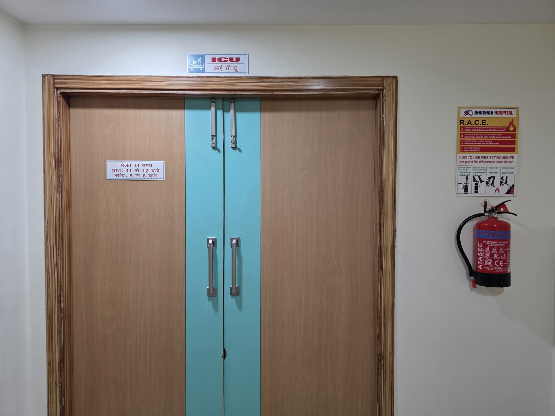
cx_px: 278
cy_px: 208
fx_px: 369
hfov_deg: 73.9
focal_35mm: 23
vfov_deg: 58.9
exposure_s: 1/100
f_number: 1.7
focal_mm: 6.3
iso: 320
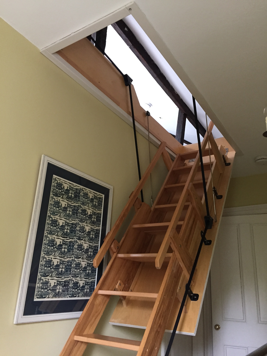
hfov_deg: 48.2
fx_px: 298
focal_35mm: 29
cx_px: 134
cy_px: 178
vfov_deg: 61.7
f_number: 2.2
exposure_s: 1/20
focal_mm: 4.15
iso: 250
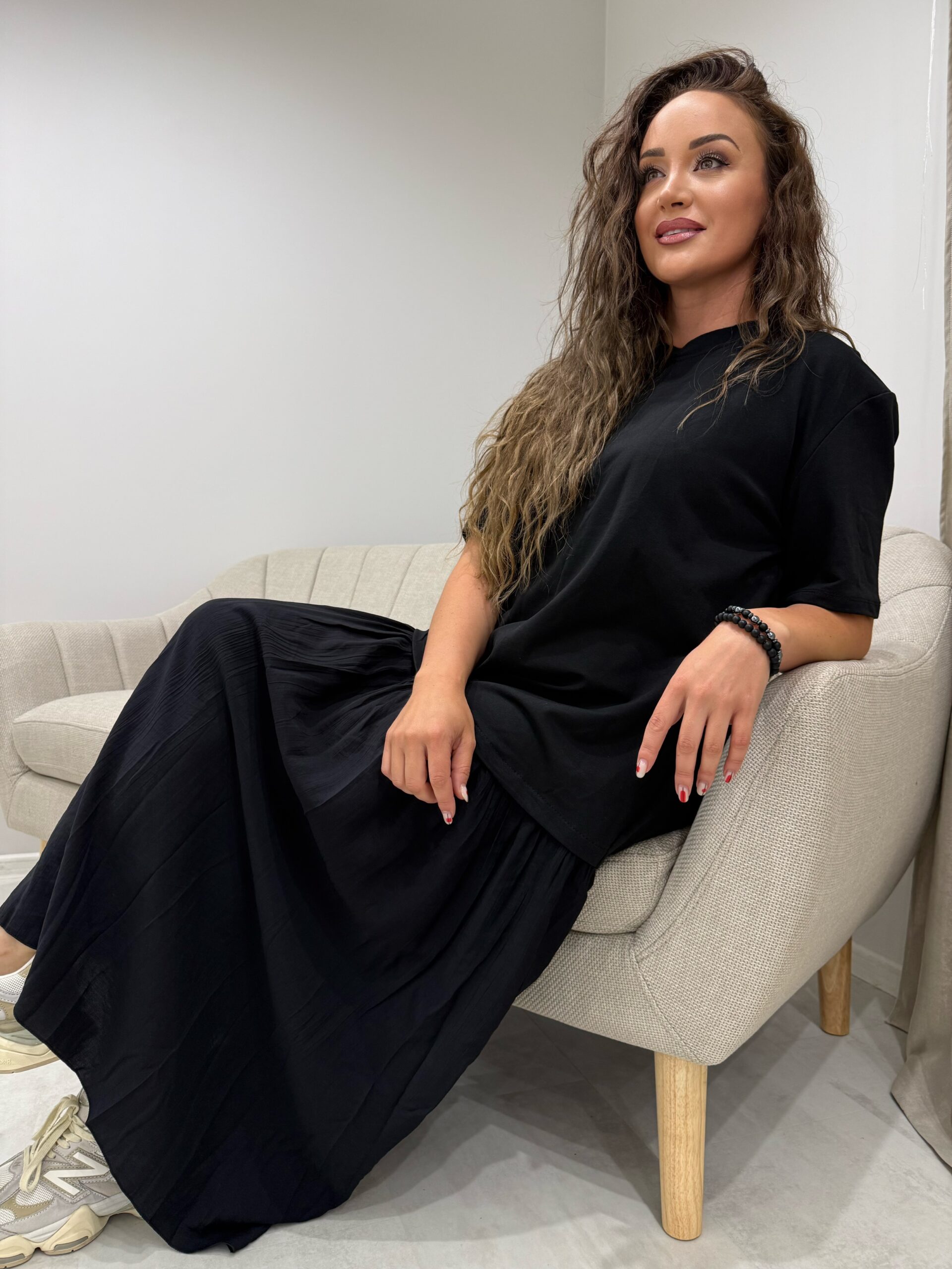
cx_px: 476
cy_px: 634
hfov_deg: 56.8
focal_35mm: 24
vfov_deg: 71.6
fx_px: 880
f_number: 1.78
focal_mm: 6.76
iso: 160
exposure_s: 1/100
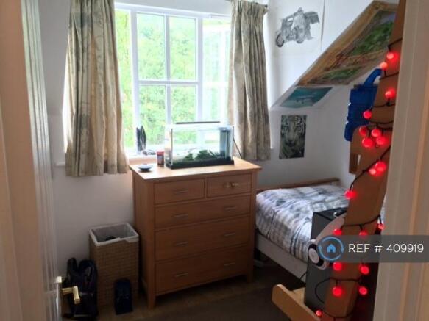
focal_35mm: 29
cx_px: 214
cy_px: 160
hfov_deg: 61.7
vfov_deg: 48.2
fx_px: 359
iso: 80
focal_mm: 4.15
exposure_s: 1/30
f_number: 2.2
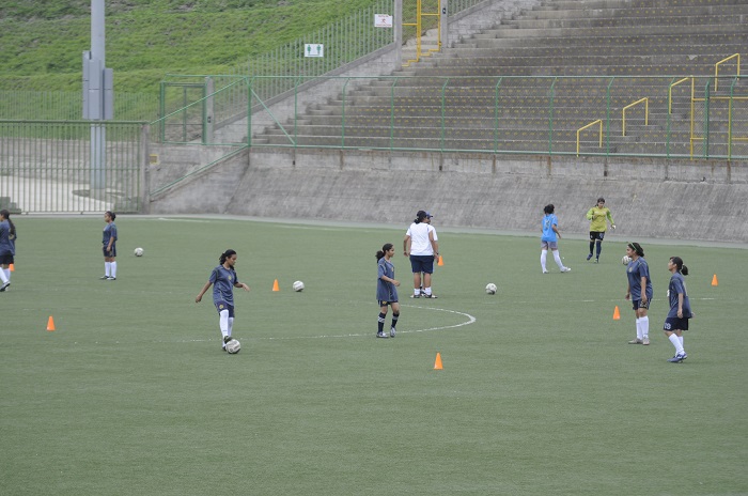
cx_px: 374
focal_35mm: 202
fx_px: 4200
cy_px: 248
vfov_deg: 6.8
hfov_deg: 10.2
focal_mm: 135
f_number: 2.8
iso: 200
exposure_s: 1/400
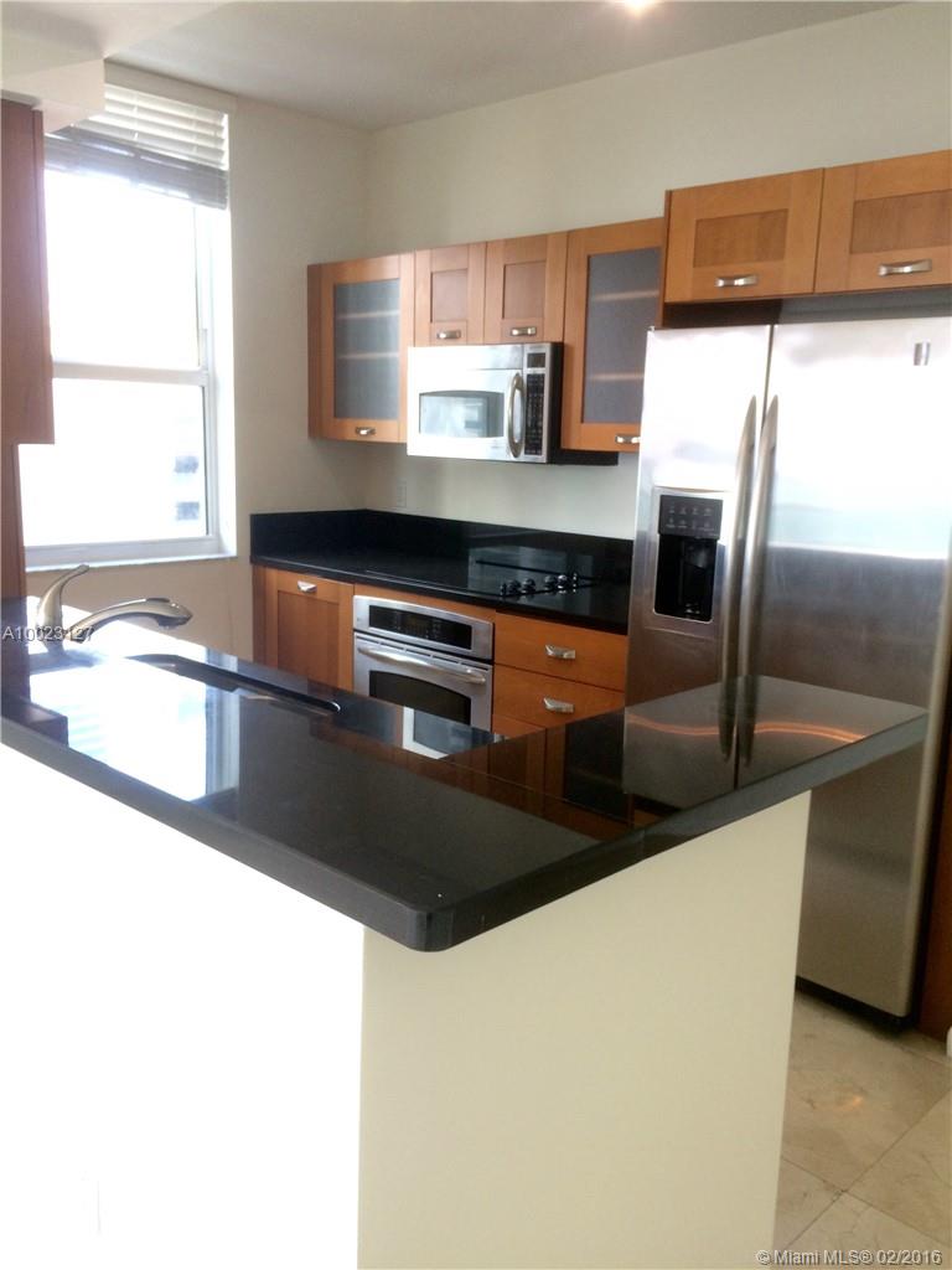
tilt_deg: -11.2
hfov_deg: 48.2
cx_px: 476
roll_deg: +0.3
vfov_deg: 61.7
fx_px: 1063
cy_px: 635
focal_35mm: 29
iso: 40
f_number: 2.2
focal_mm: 4.15
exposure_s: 1/40
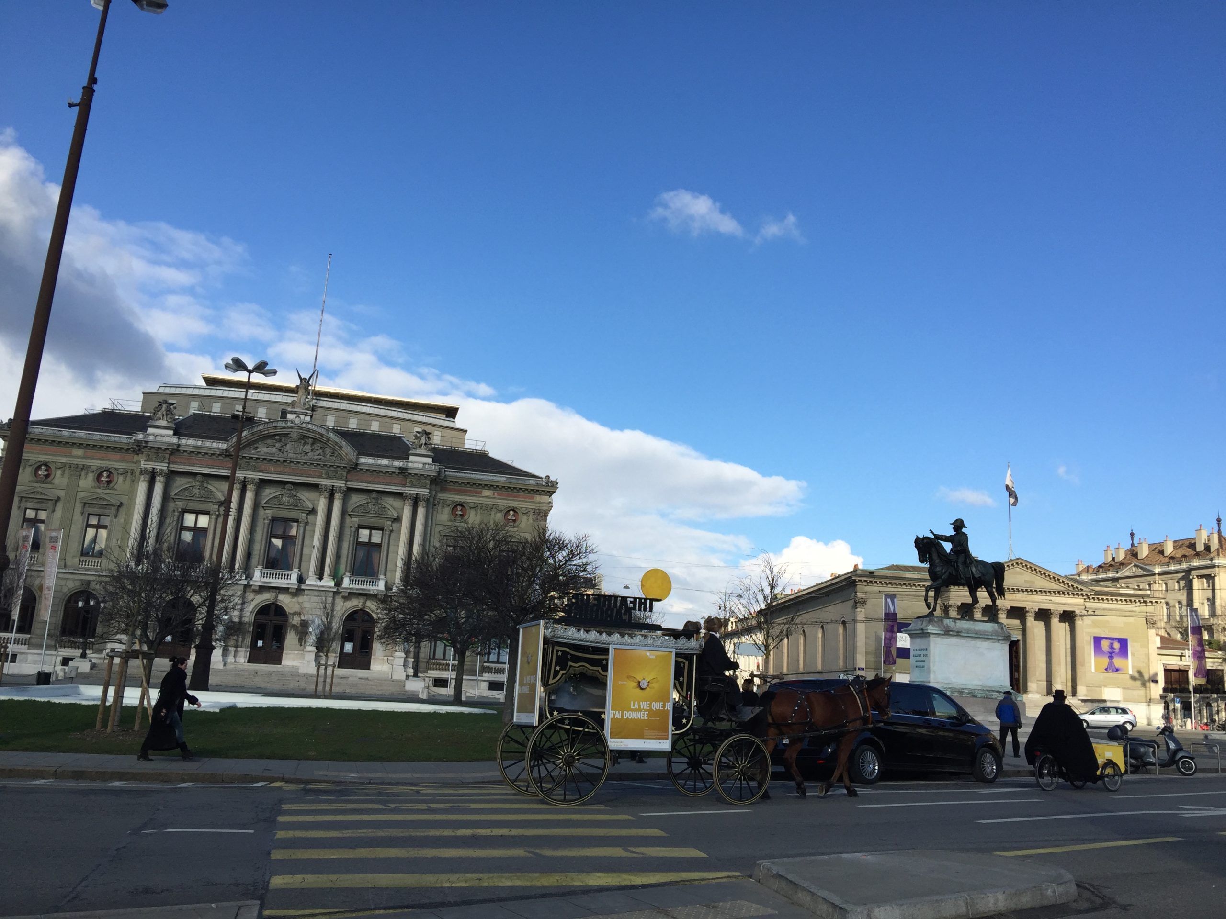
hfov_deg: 61.7
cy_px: 460
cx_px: 613
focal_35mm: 29
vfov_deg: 48.2
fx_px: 1027
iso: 32
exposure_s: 1/1799
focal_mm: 4.15
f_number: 2.2
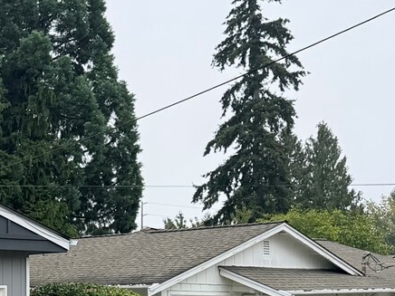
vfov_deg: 16.5
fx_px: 1004
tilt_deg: +1.7
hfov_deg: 18.7
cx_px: -249
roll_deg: +0.1
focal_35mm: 88
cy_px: 290
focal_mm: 6.76
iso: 80
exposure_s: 1/2703
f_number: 1.78
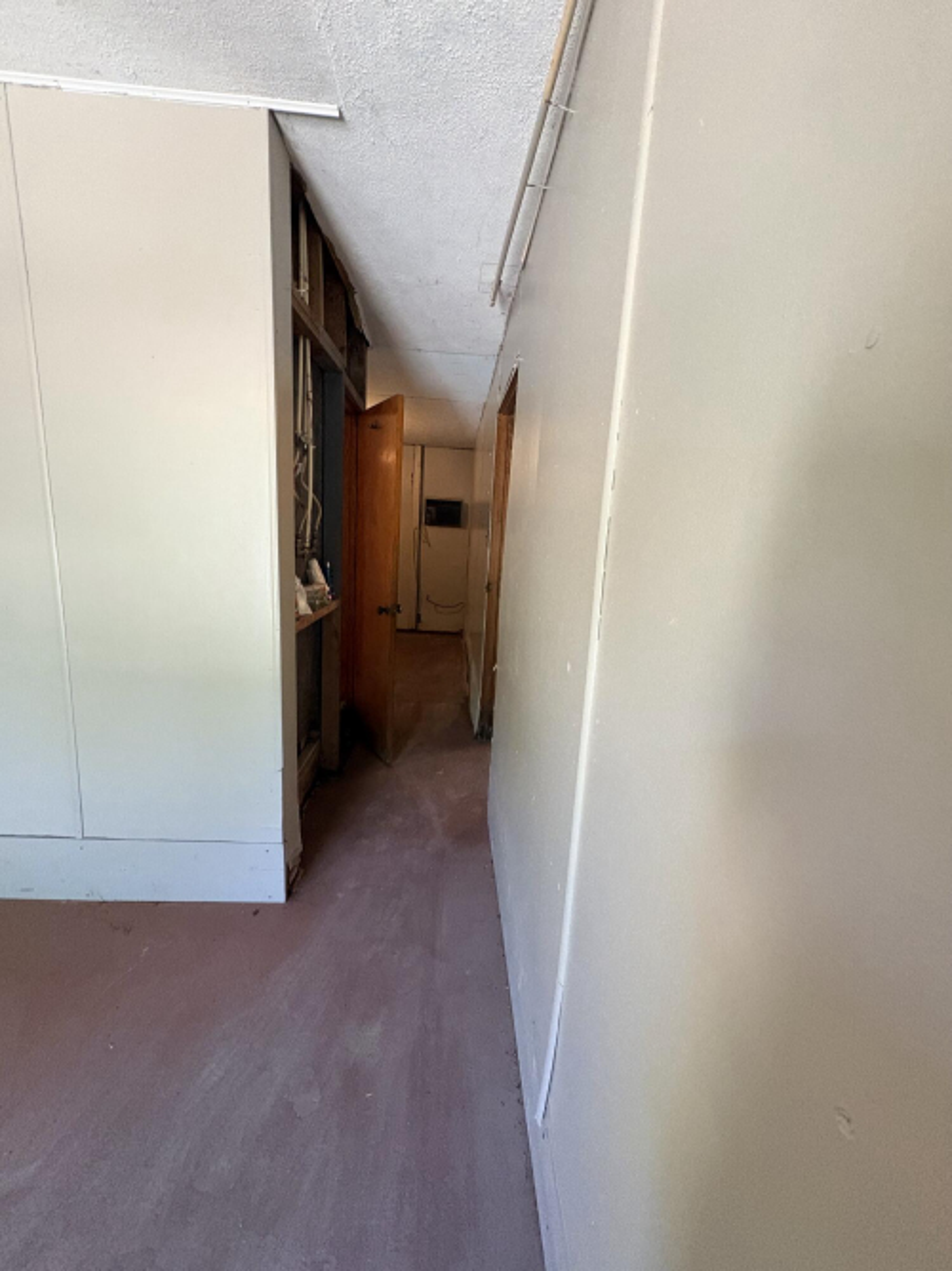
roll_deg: -3.4
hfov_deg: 85.7
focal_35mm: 14
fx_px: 514
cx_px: 476
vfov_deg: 102.1
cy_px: 636
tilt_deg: -9.7
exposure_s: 1/60
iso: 640
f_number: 2.2
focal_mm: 2.22
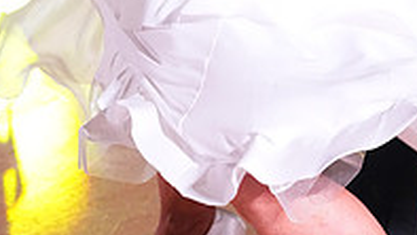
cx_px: 247
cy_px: -284
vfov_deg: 4.9
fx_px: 2666
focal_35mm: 241
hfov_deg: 8.9
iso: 8000
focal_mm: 78
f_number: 4.5
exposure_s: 1/400
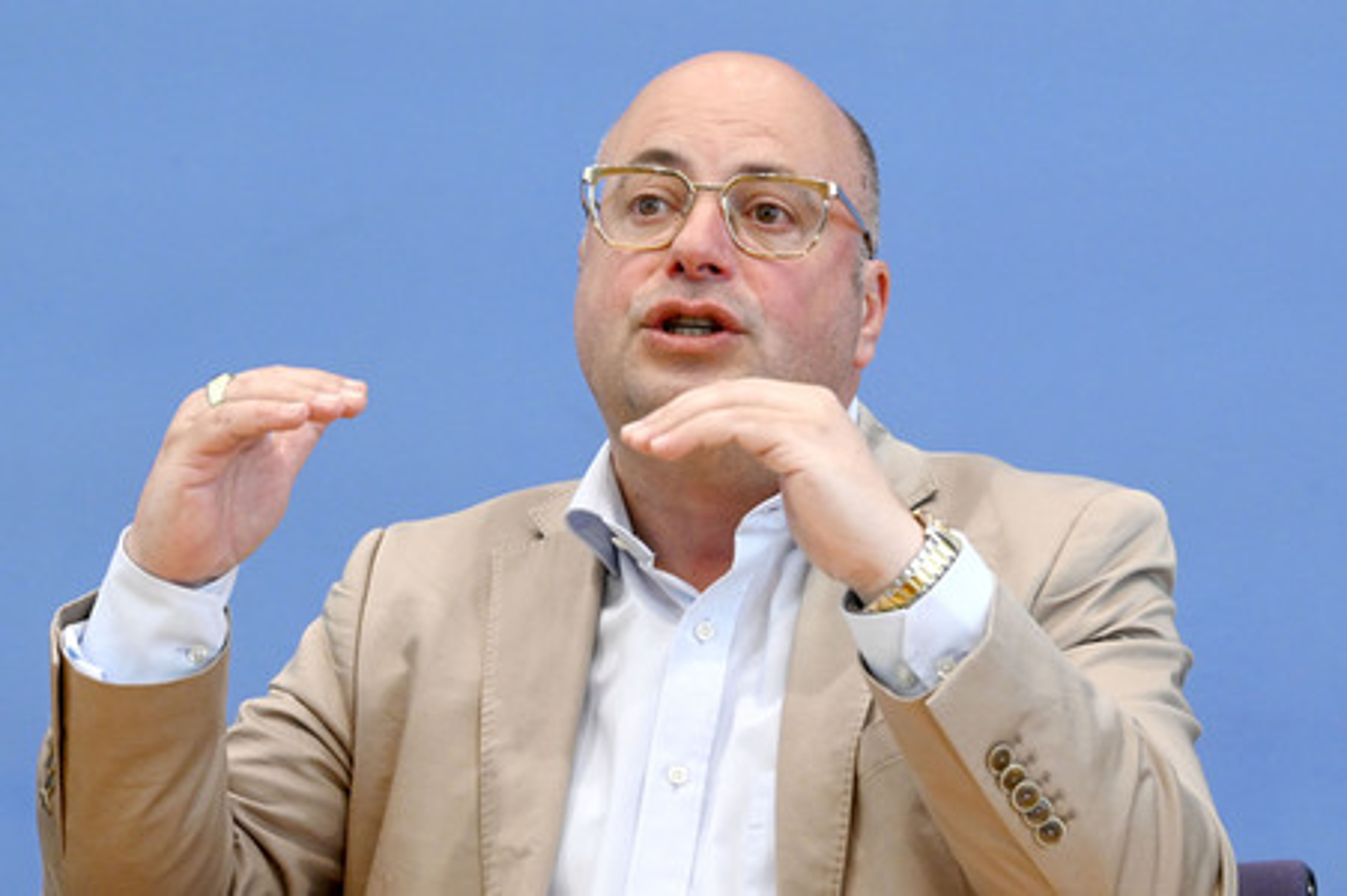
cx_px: 674
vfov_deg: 15.2
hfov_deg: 22.6
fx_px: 3365
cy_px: 448
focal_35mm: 90
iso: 3200
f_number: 7.1
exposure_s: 1/500
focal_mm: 90
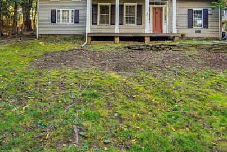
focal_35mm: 25
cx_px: 120
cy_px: 29
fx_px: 158
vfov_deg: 48.3
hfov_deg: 71.4
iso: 400
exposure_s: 1/30
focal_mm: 14
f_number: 8
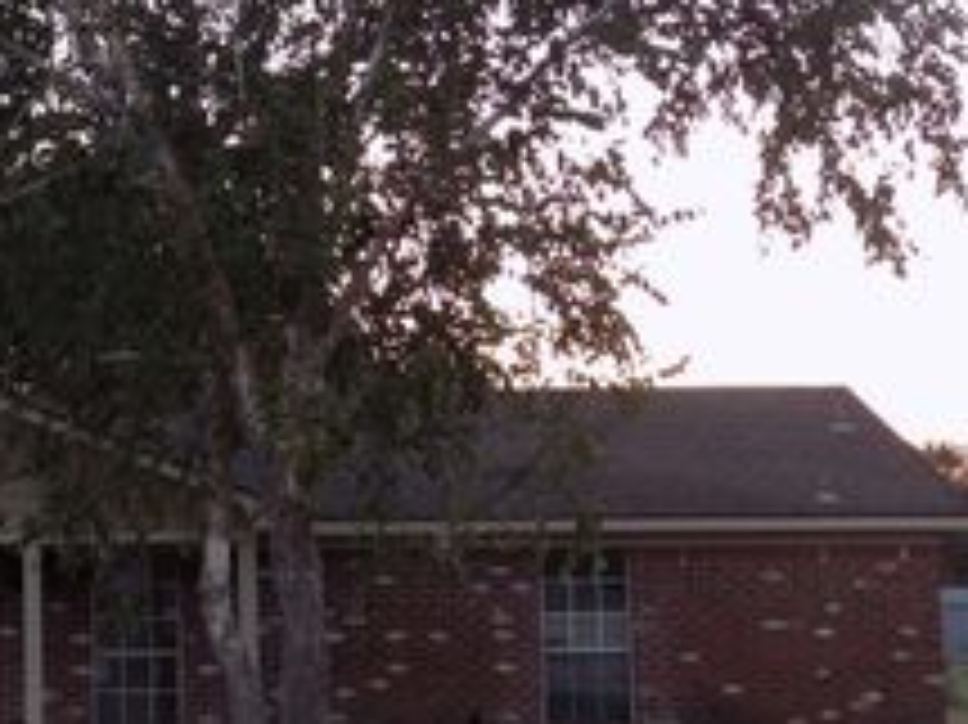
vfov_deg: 18.6
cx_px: -32
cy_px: 429
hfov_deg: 23.5
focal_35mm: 79
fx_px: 2208
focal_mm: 6.1
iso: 80
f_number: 3.4
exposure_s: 1/30
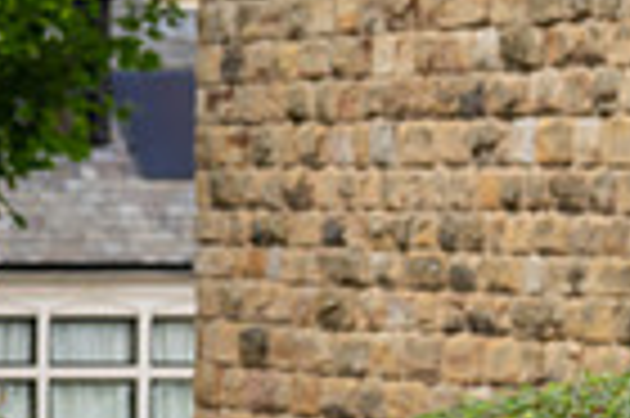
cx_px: -481
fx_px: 5087
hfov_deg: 6.9
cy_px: 453
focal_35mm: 291
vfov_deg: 4.7
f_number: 3.5
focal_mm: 70
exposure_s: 1/500
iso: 500
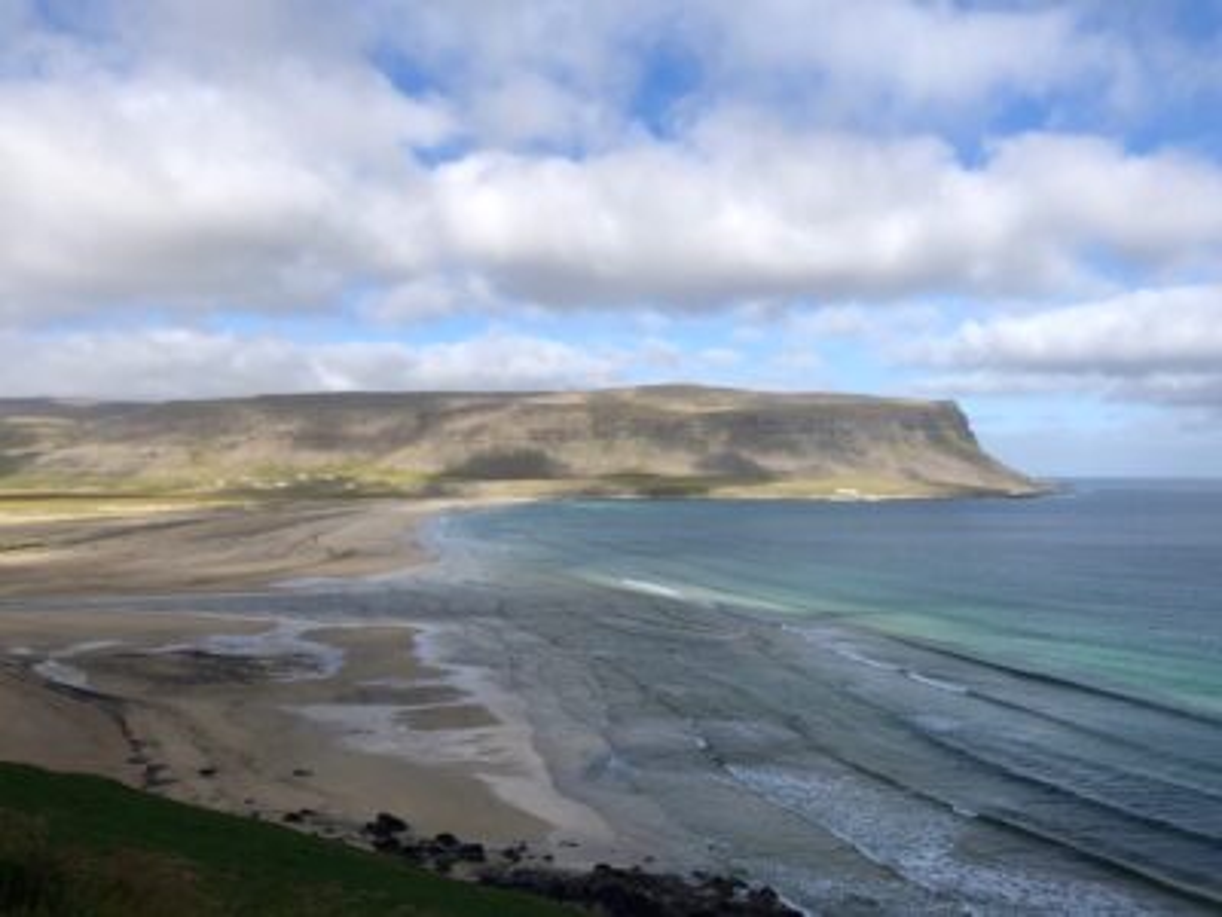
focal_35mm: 28
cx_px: 611
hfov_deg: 63.4
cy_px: 458
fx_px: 988
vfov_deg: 49.7
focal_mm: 3.99
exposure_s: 1/1333
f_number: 1.8
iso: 20
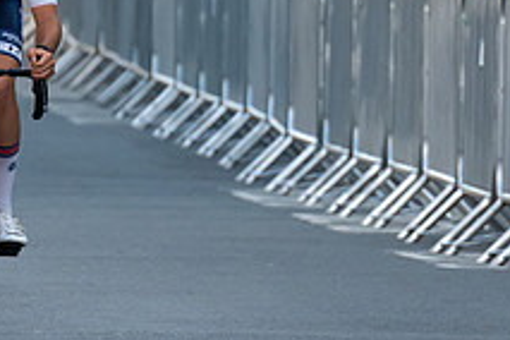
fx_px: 15412
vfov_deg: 1.3
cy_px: 122
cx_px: -33
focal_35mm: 1088
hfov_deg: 1.9
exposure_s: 1/640
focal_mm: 200
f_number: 4
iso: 1000
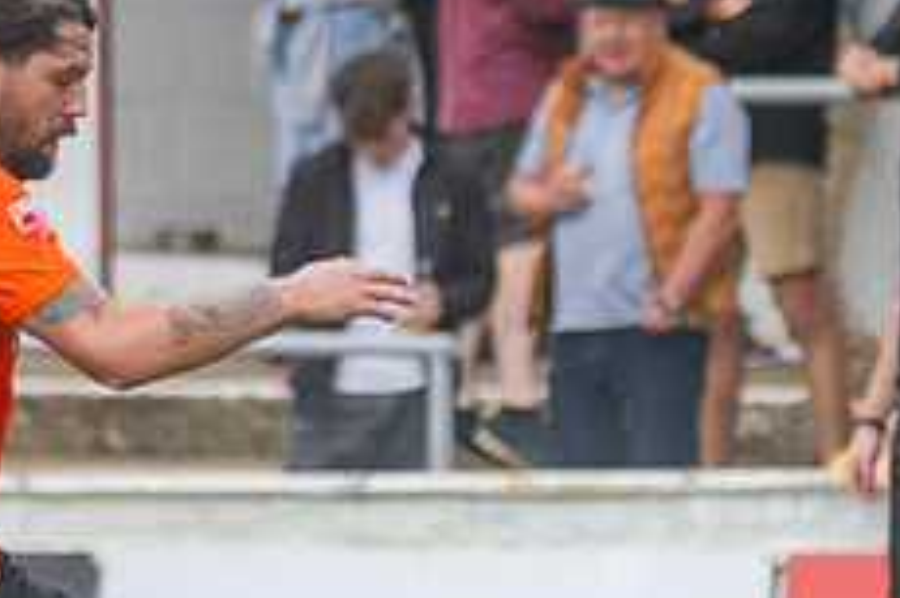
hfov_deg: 1.2
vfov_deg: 0.8
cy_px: 410
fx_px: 42843
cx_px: -31
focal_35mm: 1715
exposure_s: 1/1250
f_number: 2.8
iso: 220
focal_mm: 195
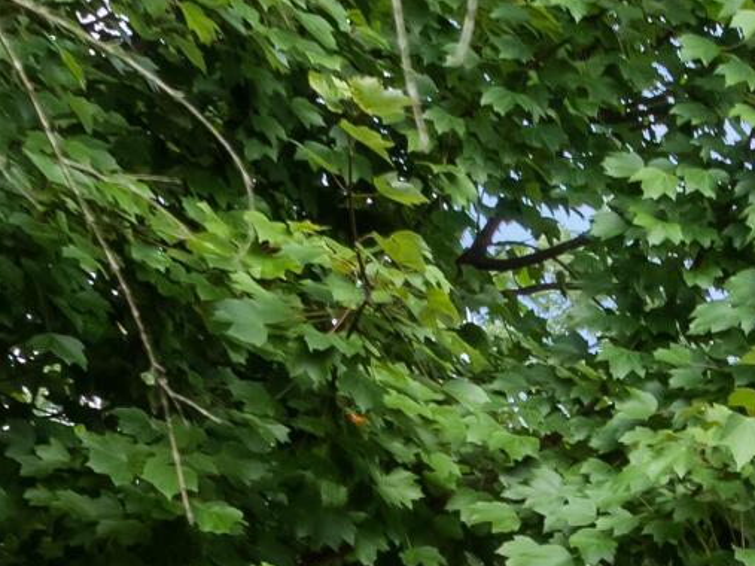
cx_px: 1279
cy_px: 1288
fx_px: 3096
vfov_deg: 9.5
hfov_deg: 12.8
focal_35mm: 142
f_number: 2.8
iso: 150
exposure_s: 1/25
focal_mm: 12.29
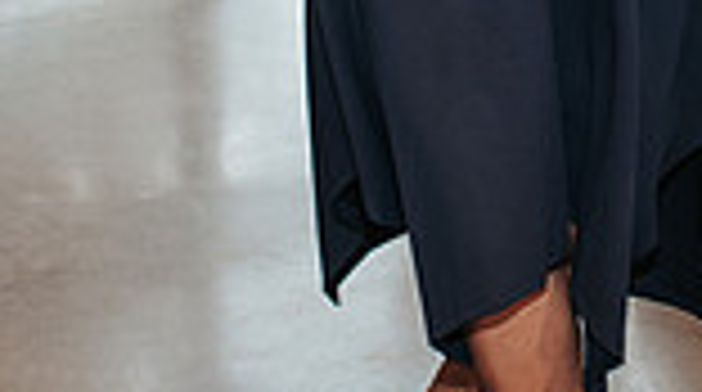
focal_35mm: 159
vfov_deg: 7.3
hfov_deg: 13.5
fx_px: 2954
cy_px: -365
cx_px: 526
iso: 900
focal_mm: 35
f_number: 2.8
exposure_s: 1/160
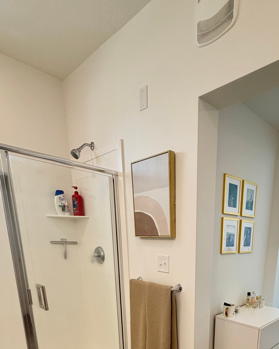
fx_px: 248
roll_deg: -0.7
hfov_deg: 56.9
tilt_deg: -15.9
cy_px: 306
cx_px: 195
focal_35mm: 24
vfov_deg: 60.9
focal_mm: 2.22
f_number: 2.2
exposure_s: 1/120
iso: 80
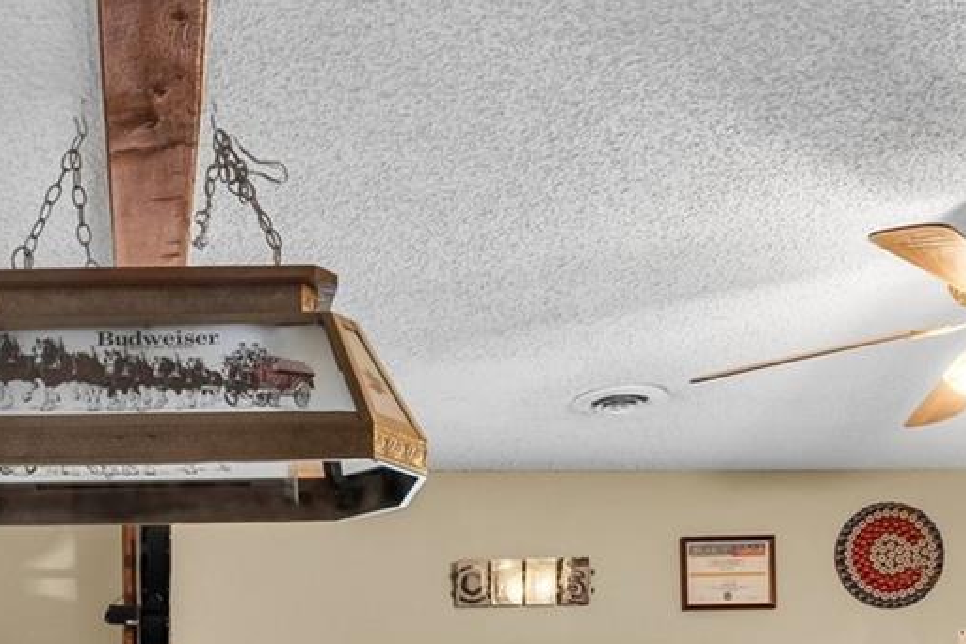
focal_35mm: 53
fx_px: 1422
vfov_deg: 22.3
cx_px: 139
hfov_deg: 35.8
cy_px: 881
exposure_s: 1/3.33
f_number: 8
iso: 160
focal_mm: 17
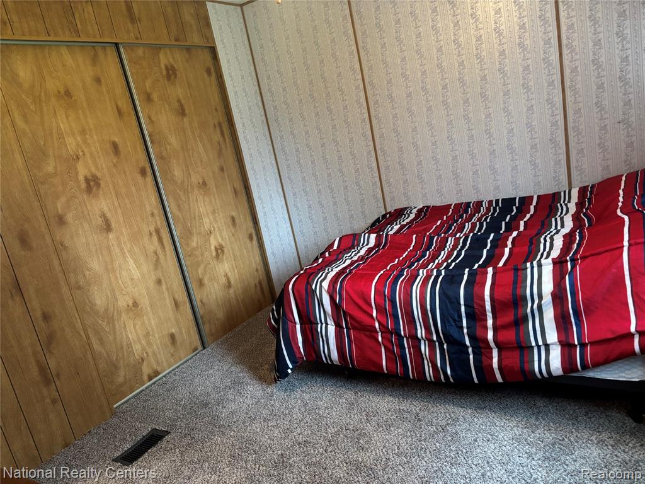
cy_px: 242
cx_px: 322
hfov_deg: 67.3
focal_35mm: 26
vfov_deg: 53.1
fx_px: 484
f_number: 1.6
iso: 640
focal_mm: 5.96
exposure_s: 1/40
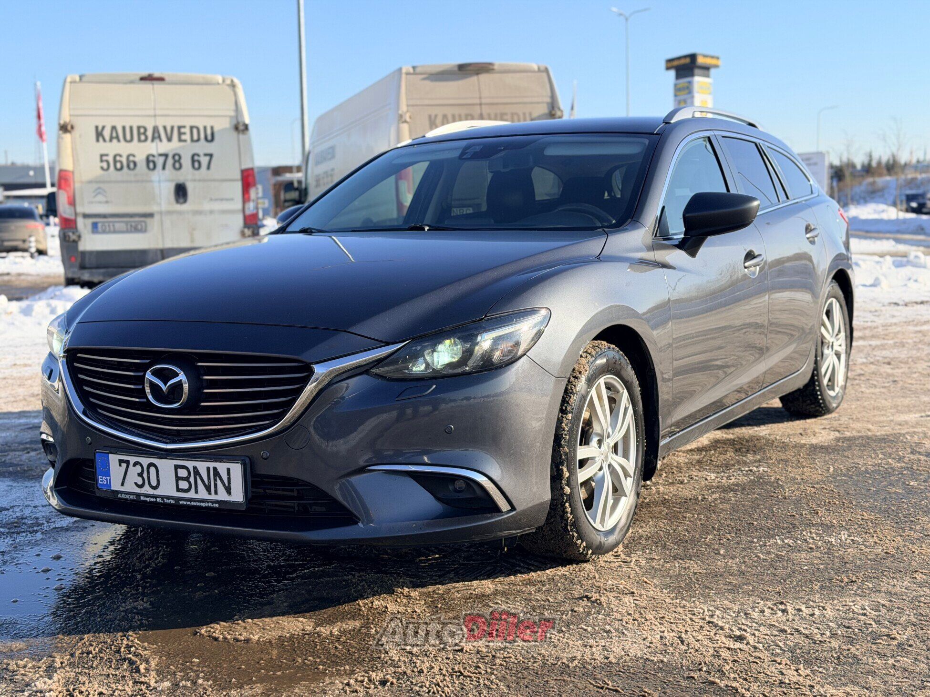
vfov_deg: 30.3
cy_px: 348
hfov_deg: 39.7
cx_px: 465
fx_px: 1290
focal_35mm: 48
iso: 64
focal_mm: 6.76
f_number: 1.78
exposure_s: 1/2577
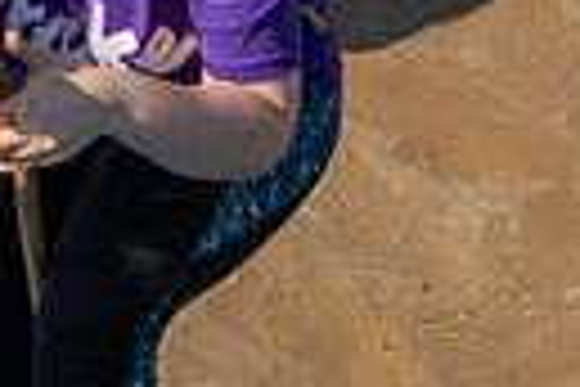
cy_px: -595
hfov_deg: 8.4
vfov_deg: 5.5
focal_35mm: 239
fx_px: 3850
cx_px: -335
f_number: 2.8
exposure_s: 1/1600
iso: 100
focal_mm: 28
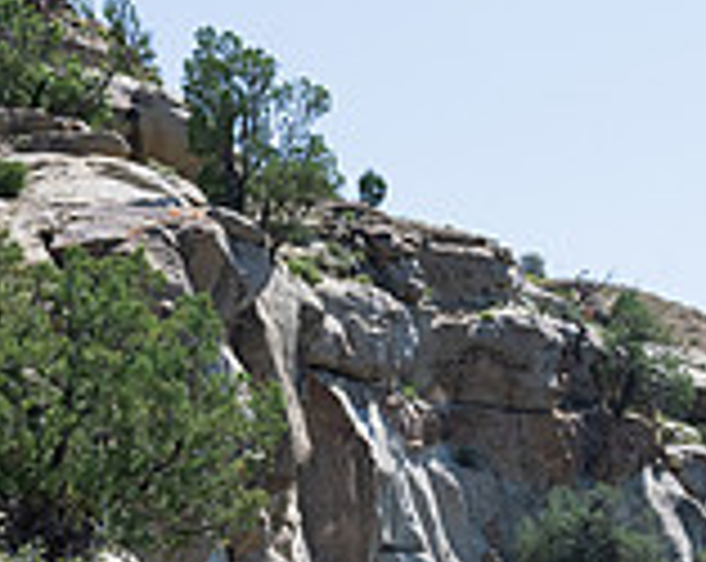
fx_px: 2607
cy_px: 632
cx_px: 225
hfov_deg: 15.4
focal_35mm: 125
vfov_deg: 12.1
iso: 800
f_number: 11
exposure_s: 1/500
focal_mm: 36
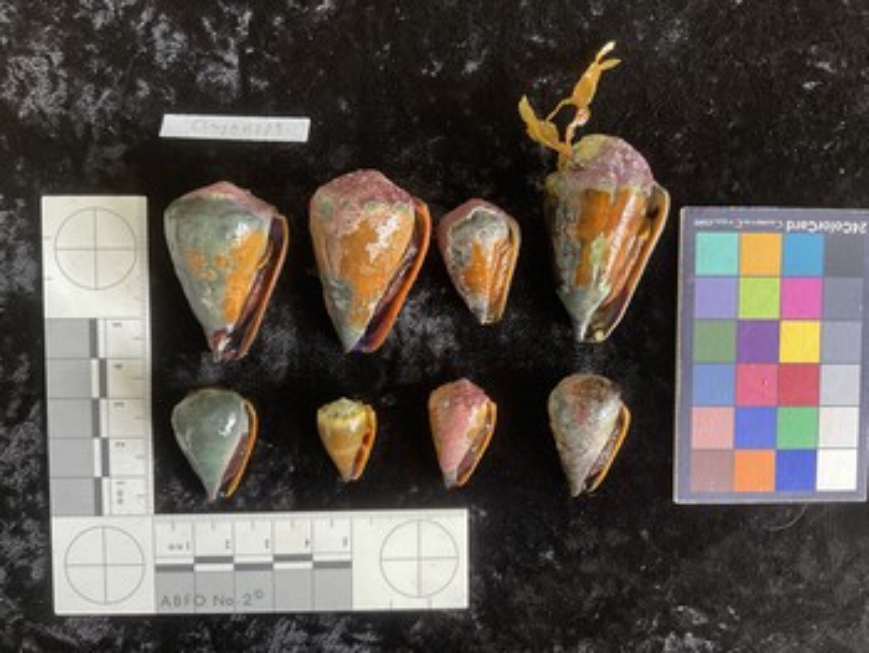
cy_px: 326
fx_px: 729
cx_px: 434
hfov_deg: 61.6
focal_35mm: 29
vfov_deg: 48.3
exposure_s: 1/60
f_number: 1.8
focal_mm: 3
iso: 64
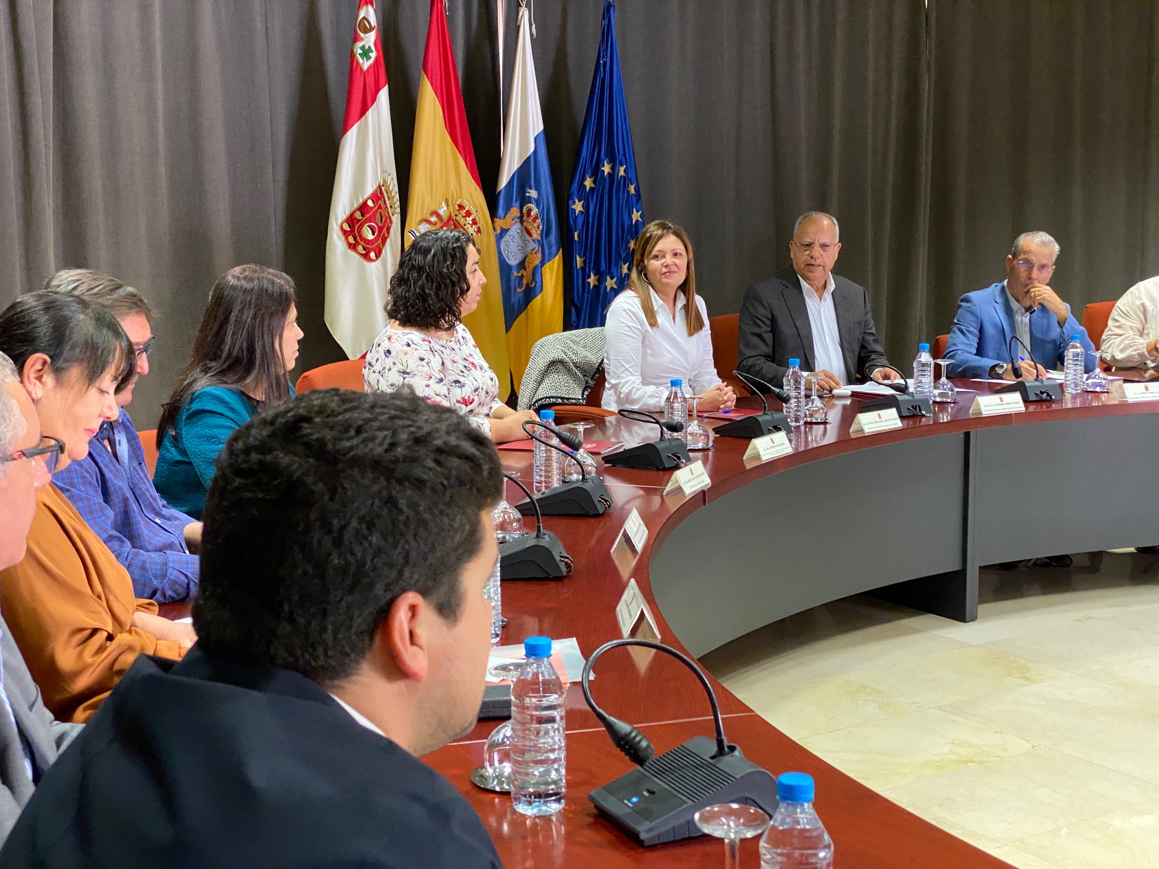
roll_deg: +1.2
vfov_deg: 28.0
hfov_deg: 36.8
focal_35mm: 52
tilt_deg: -6.7
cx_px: 580
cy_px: 434
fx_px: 1741
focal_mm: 6
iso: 400
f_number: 2
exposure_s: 1/50
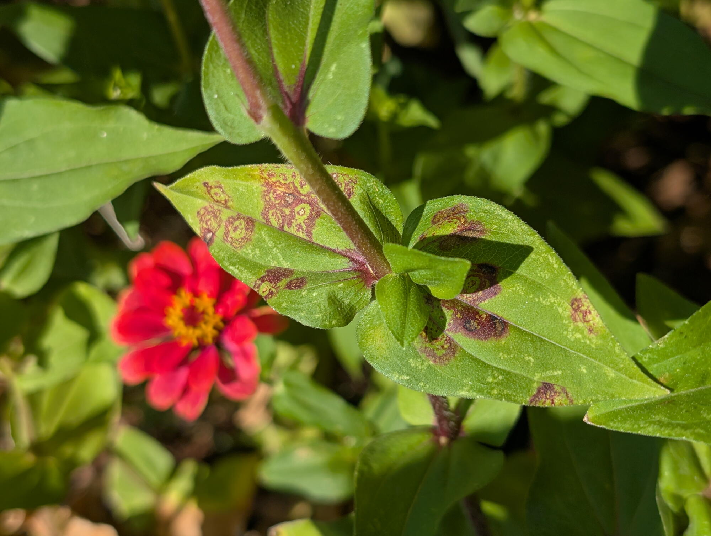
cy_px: 268
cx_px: 356
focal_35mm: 49
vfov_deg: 29.7
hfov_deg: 38.9
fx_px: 1008
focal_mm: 6.9
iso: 20
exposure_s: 1/1546
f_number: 1.68
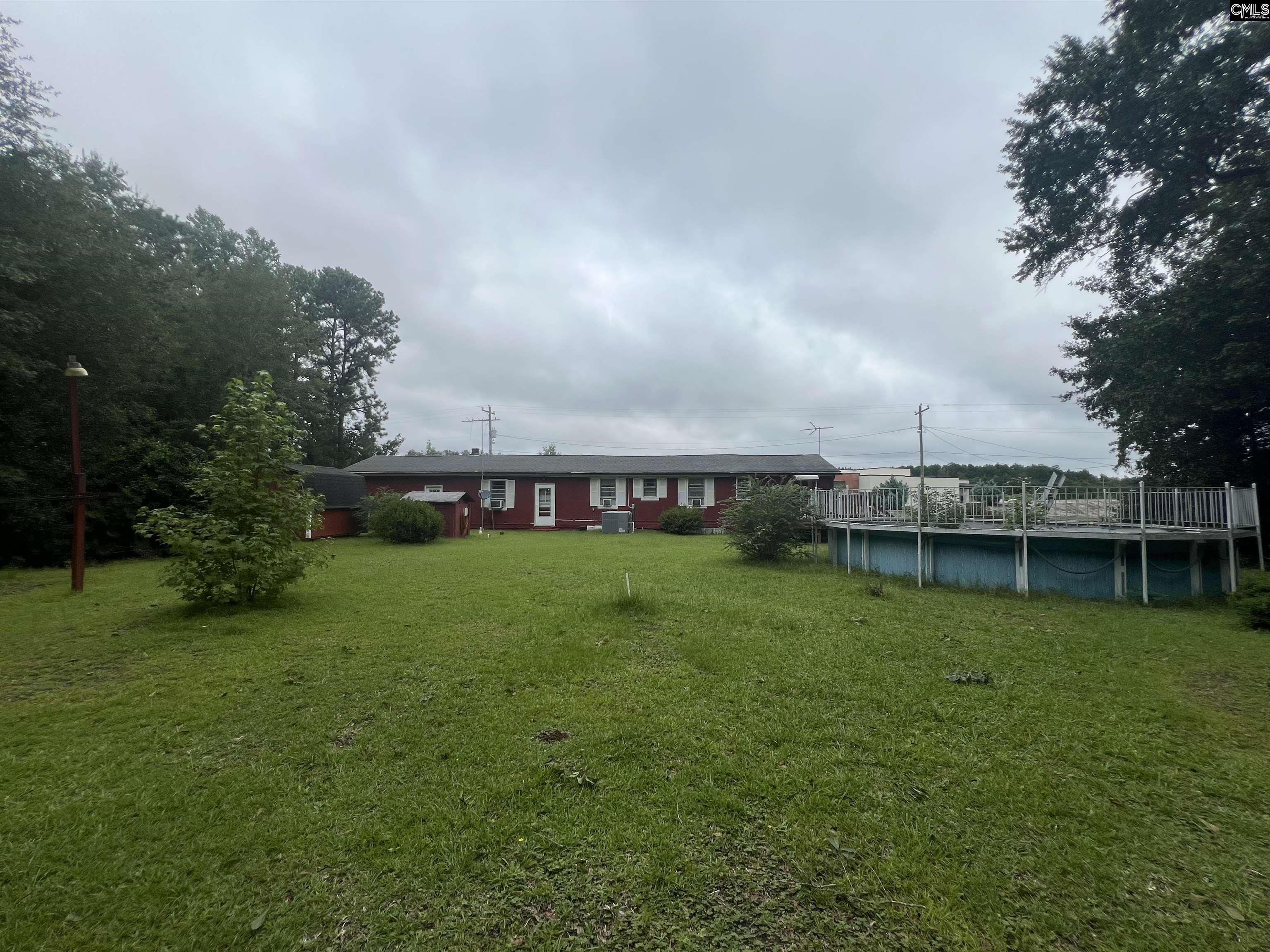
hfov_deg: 106.2
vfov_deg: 89.9
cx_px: 635
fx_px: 477
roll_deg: -0.2
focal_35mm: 13
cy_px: 476
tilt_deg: +2.7
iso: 32
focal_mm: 1.57
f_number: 1.8
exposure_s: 1/1508
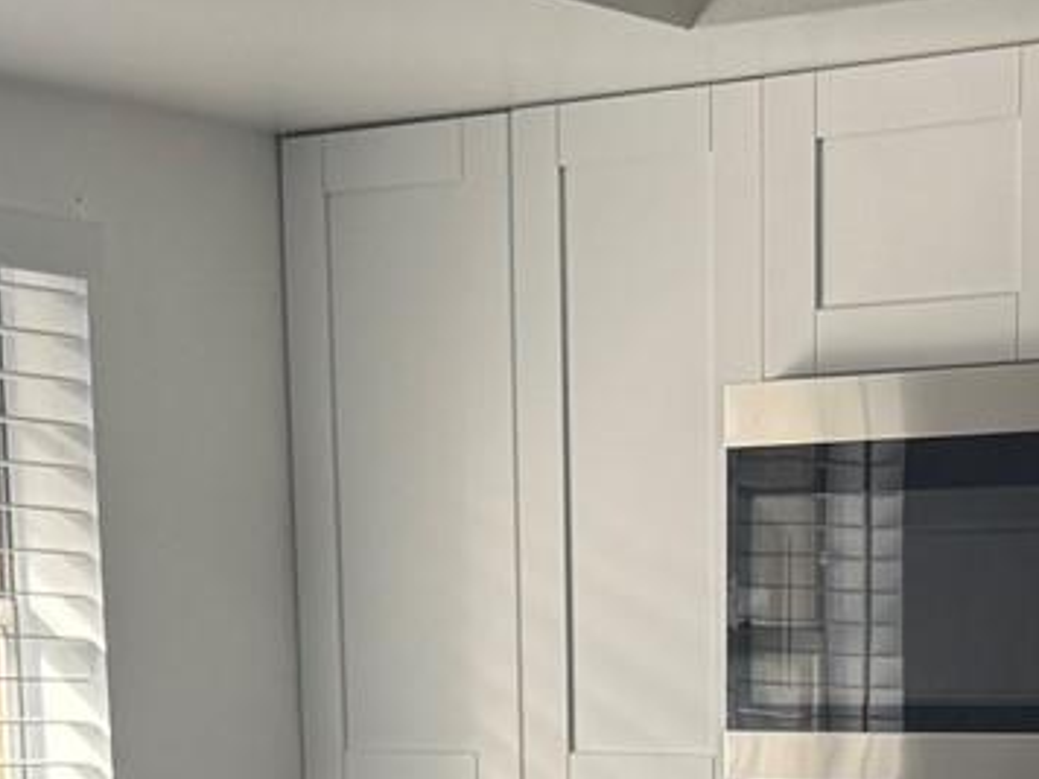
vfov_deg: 12.6
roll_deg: +0.6
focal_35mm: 108
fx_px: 3242
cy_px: 1365
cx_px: 765
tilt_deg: -10.8
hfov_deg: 18.1
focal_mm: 6.76
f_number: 1.78
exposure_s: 1/374
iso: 100
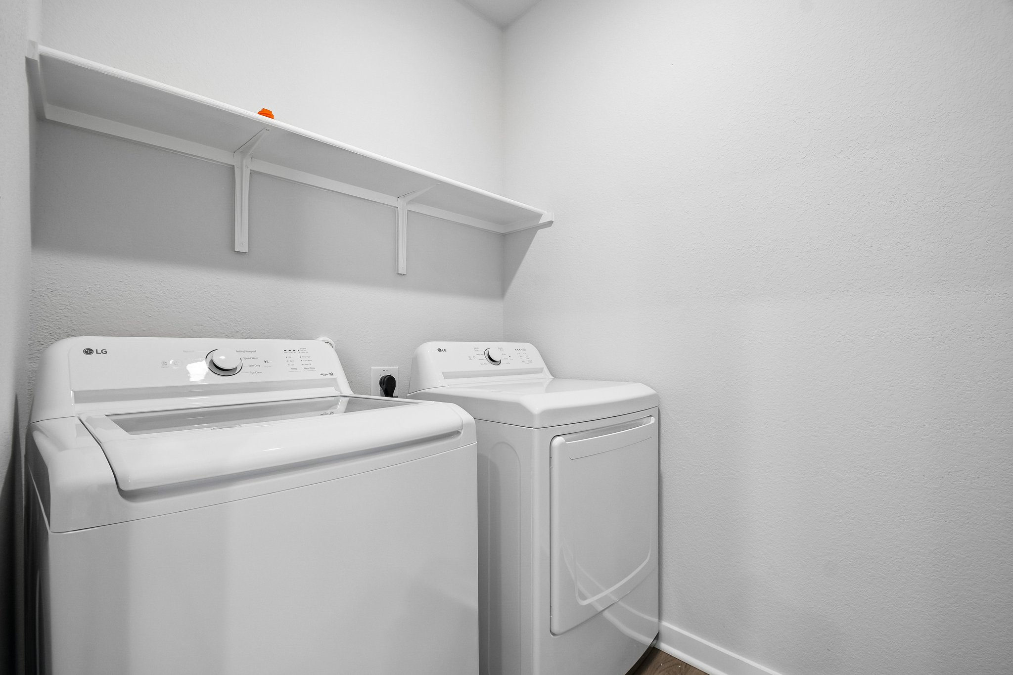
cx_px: 506
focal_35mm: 15
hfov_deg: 100.4
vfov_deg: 77.3
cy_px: 338
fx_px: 422
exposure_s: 1/10
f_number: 8
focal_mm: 10
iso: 400
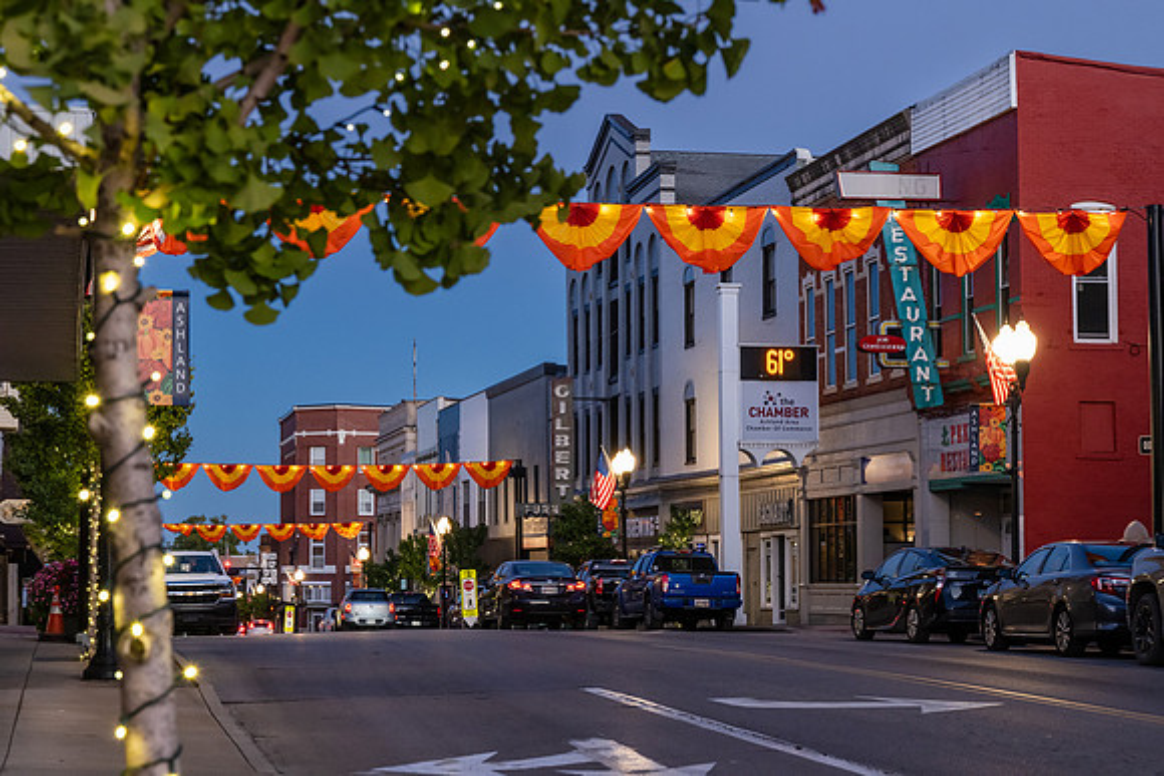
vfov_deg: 17.3
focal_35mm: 79
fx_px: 2555
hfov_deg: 25.7
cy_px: 388
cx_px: 582
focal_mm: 79
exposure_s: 1/40
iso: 2000
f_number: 8
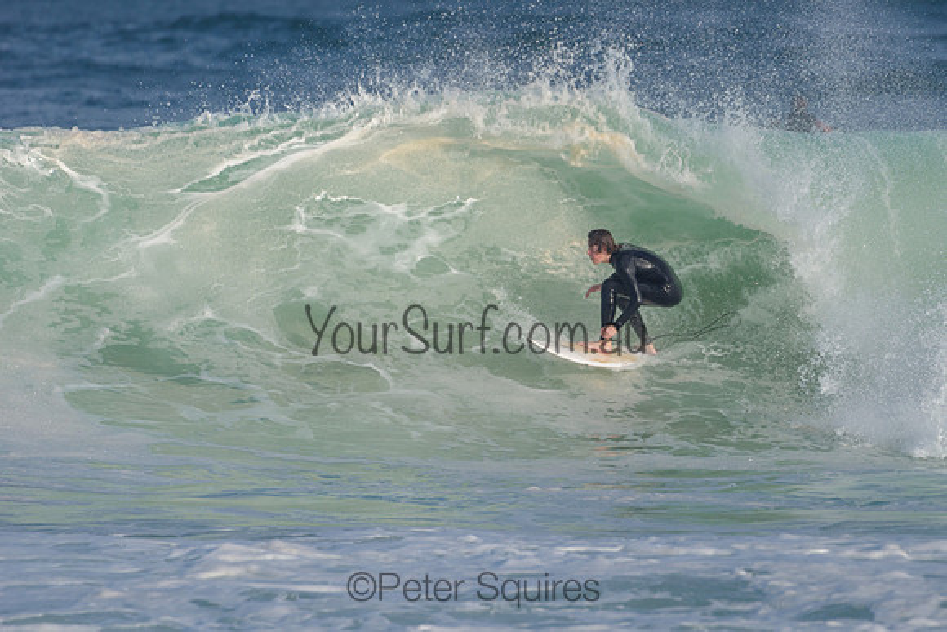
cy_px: 301
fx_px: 16117
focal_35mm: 613
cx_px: 578
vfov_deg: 2.2
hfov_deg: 3.4
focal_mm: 500
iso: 180
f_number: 5.6
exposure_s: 1/2000
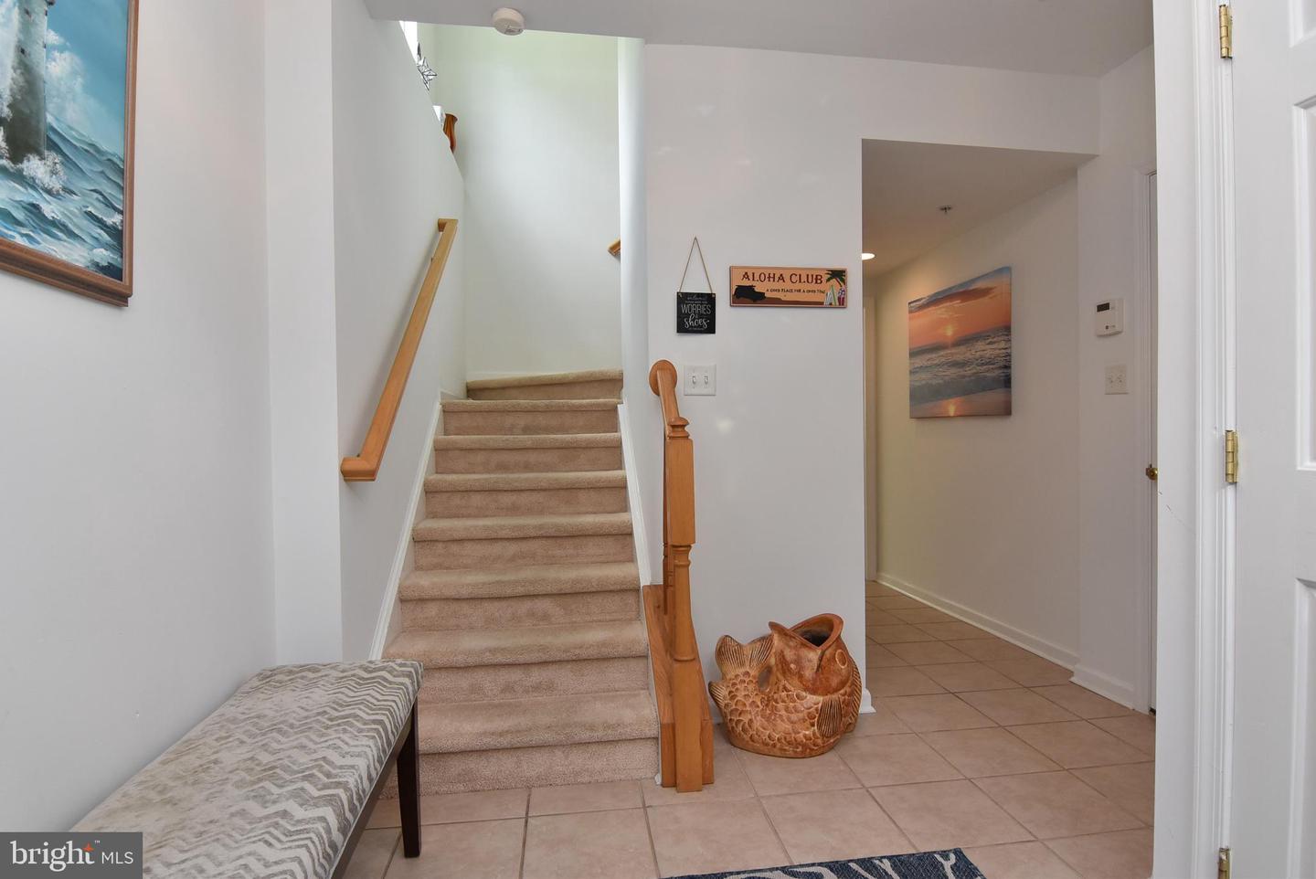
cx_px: 658
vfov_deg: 67.5
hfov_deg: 90.0
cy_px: 440
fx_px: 658
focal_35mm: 18
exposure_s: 1/80
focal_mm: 12
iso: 800
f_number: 7.1
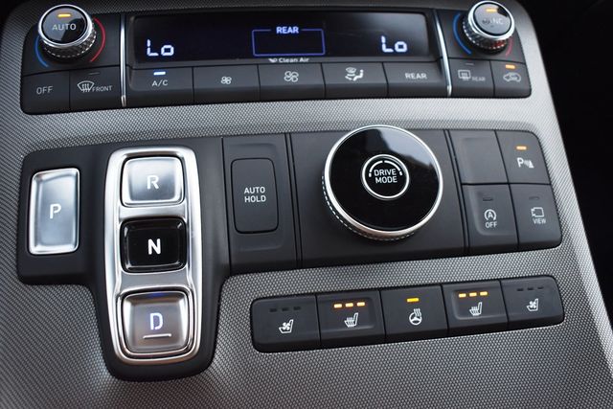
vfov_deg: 36.9
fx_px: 613
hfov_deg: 53.1
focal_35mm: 36
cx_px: 306
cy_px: 204
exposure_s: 1/125
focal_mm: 24
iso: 900
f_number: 4
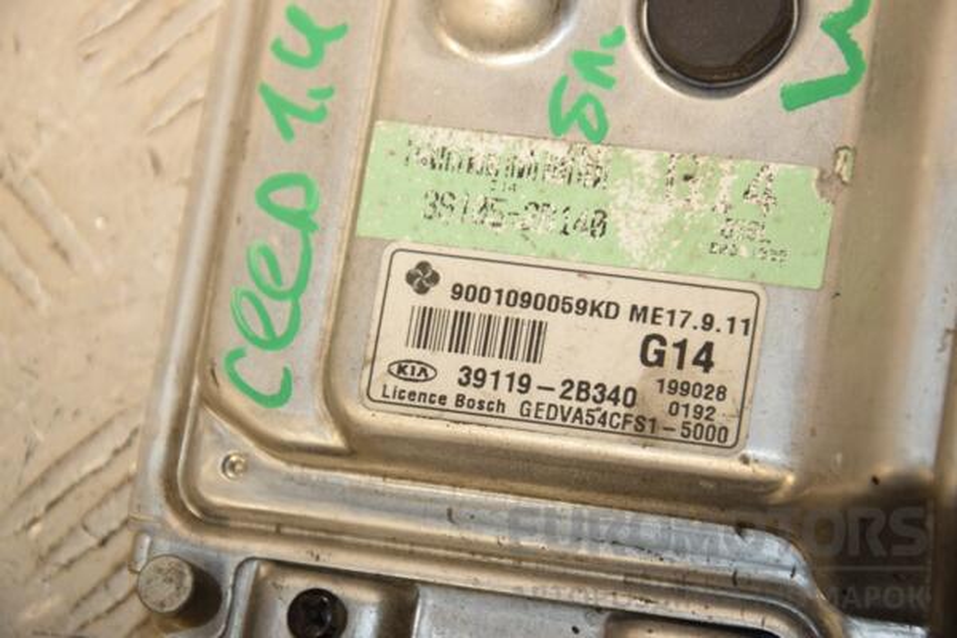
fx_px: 4187
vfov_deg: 8.7
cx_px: 478
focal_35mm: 158
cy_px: 319
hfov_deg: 13.0
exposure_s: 1/200
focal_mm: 105
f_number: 8
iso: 800
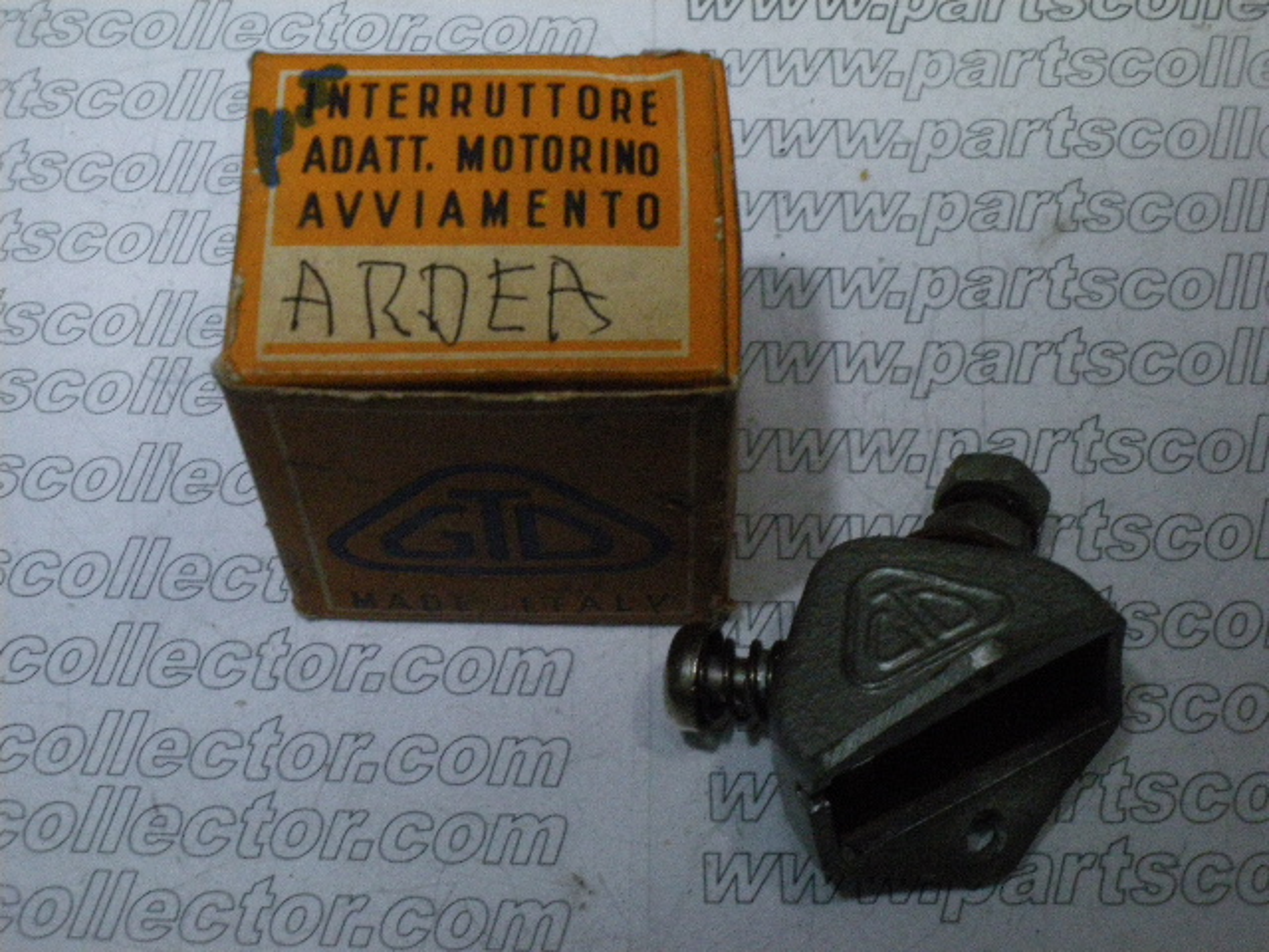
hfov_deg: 31.2
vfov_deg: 23.7
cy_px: 476
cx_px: 634
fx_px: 2273
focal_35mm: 62
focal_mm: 11.1
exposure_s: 1/40
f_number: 4.6
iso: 800
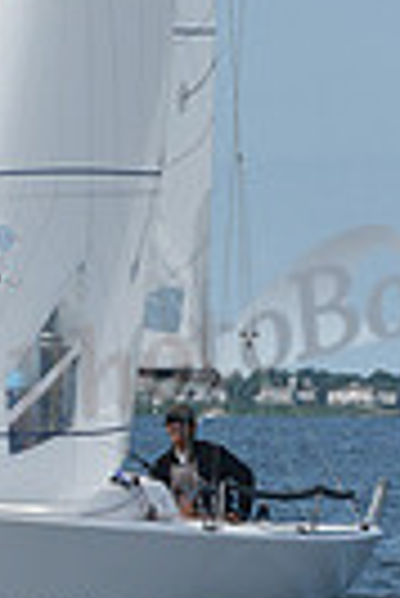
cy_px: -306
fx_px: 10489
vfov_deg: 3.3
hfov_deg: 2.2
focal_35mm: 631
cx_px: -222
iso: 320
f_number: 10
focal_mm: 145
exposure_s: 1/1250
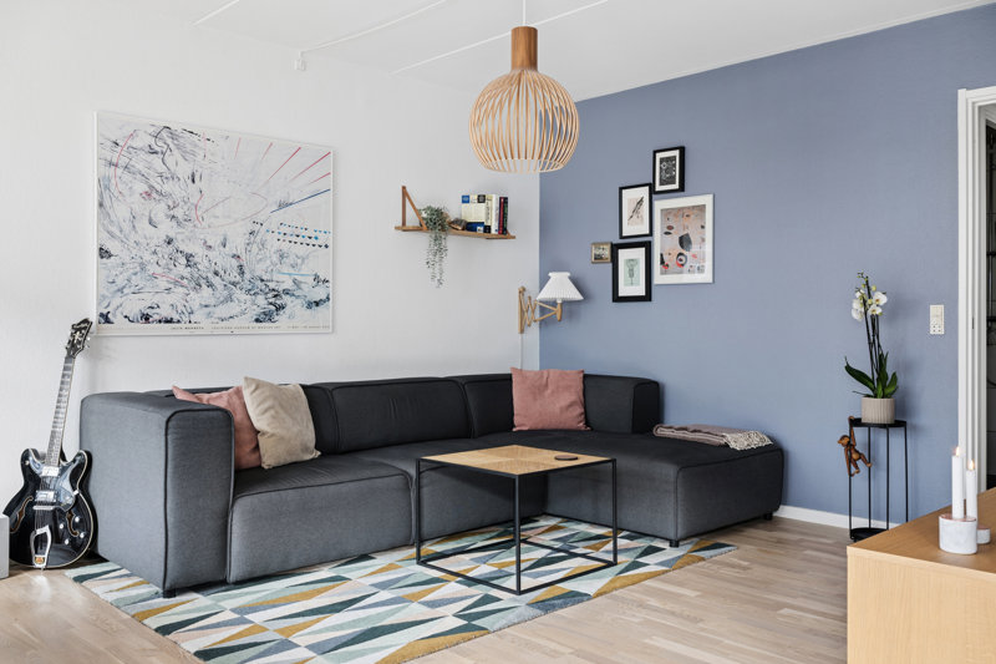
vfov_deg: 41.7
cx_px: 498
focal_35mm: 32
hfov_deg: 59.5
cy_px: 332
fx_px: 871
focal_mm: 31.5
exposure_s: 1/3.33
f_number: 9
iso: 125
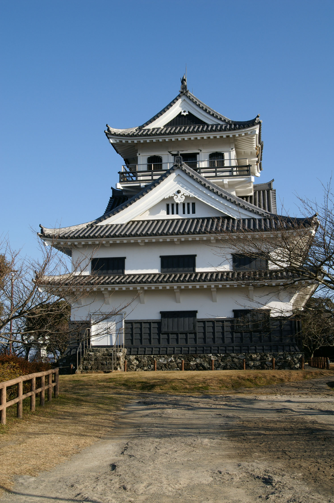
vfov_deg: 46.5
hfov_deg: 31.8
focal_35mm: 42
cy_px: 252
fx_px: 587
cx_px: 167
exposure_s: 1/160
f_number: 10
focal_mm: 28
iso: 100
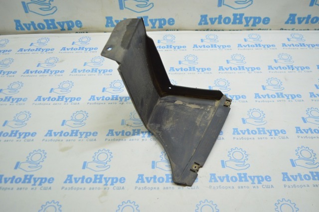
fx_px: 265
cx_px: 160
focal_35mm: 30
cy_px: 106
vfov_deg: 43.5
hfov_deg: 62.0
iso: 400
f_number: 3.8
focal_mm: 20
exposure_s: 1/60
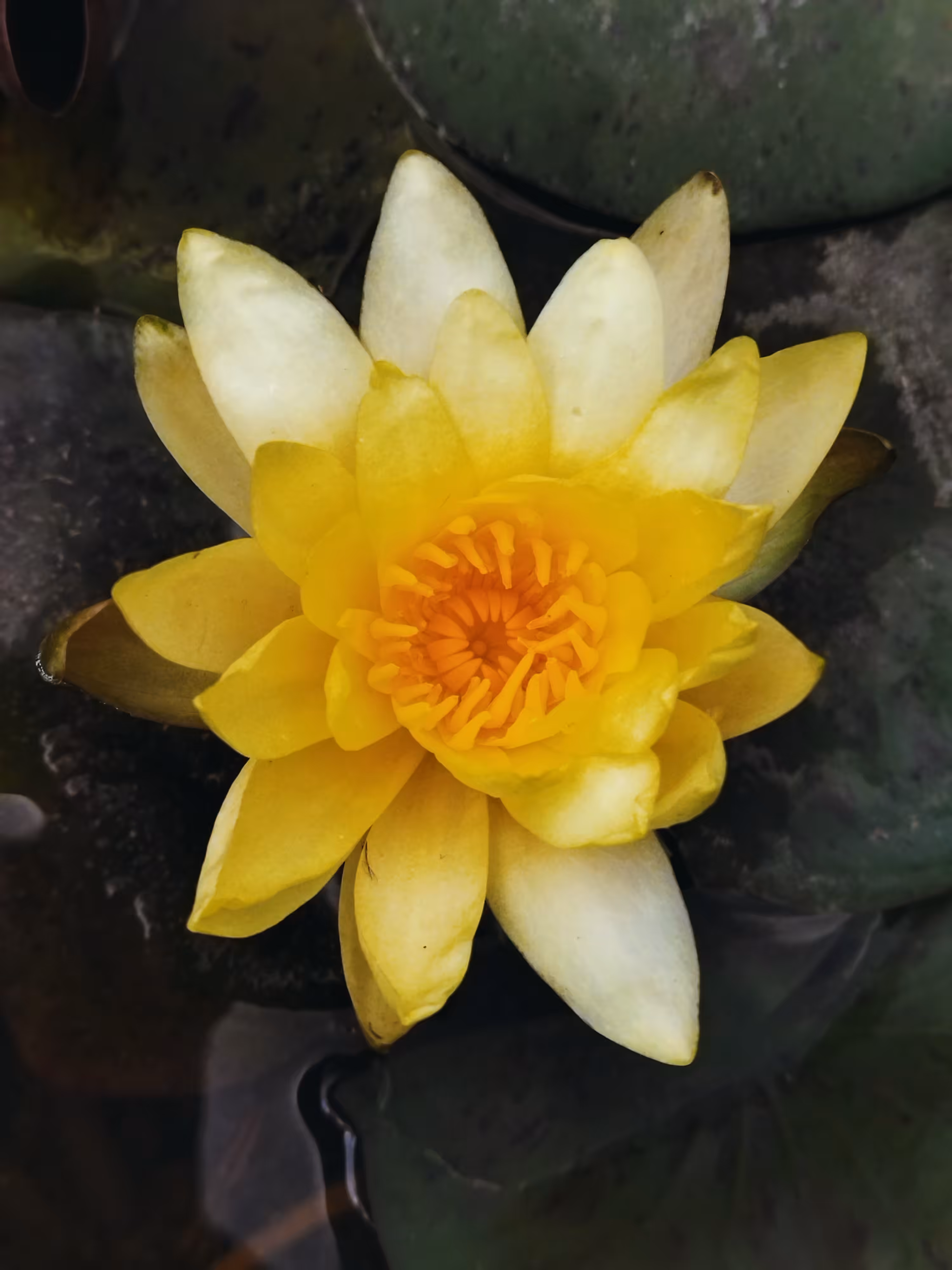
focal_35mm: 27
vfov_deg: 65.3
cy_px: 635
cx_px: 476
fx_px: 990
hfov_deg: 51.4
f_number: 1.79
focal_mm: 4.71
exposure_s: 1/777
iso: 99
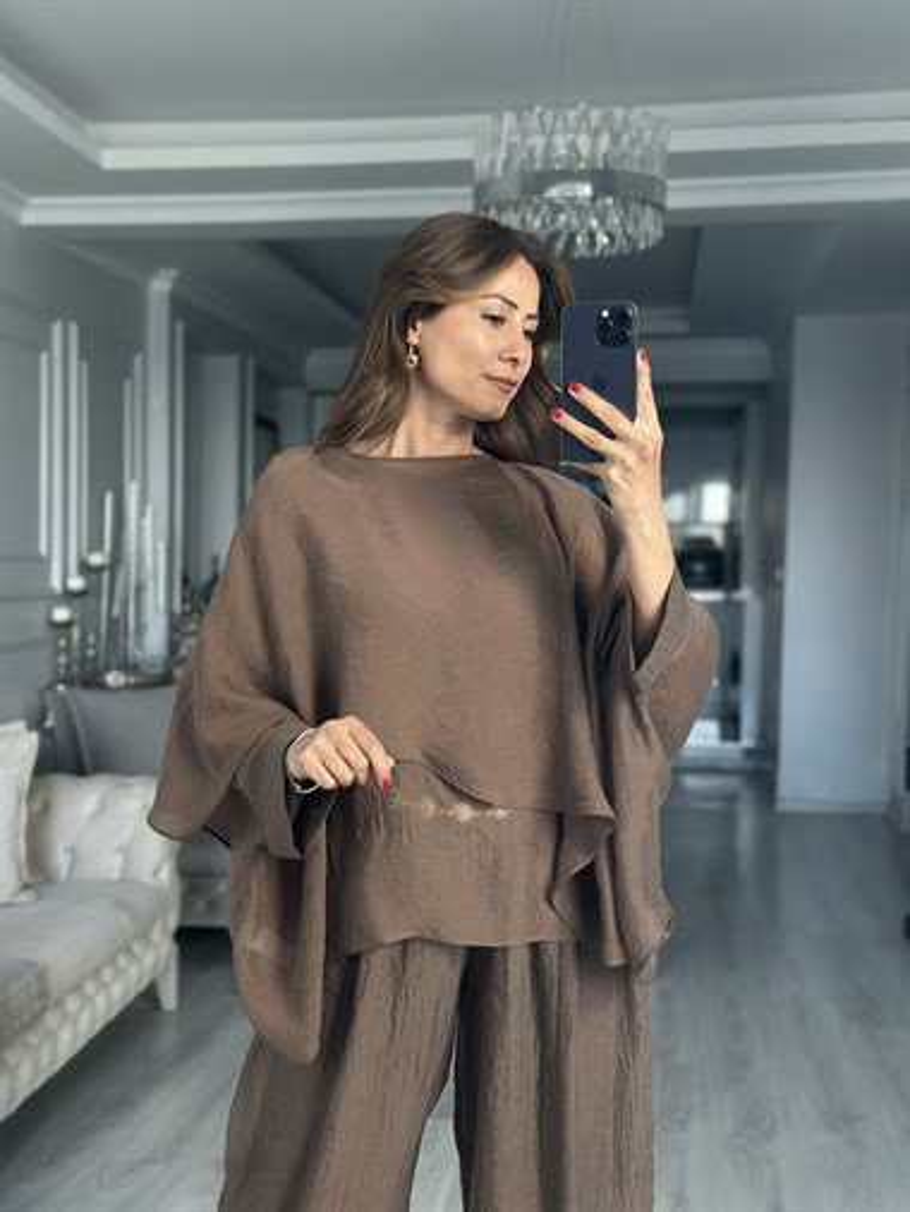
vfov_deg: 39.6
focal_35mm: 48
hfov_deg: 30.3
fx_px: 1681
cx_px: 455
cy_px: 606
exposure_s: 1/67
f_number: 1.78
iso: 125
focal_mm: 6.86
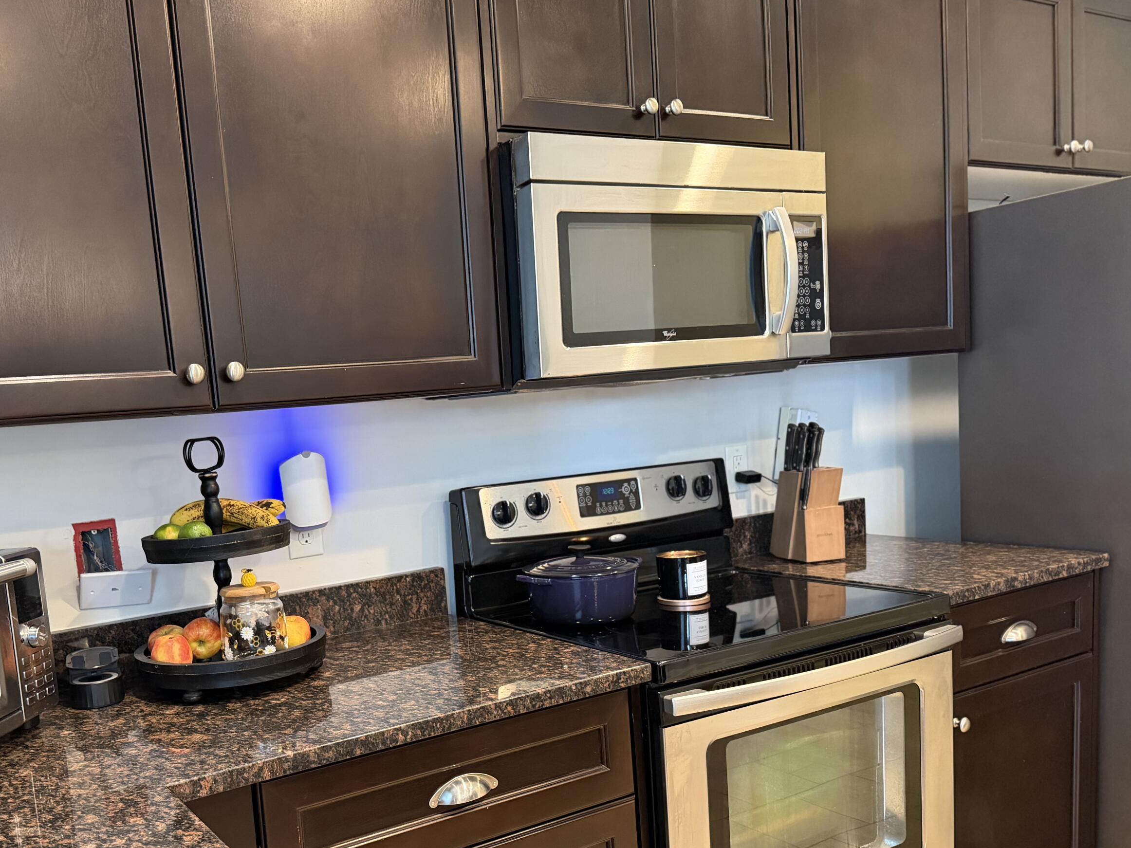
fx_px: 1013
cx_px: 403
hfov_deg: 57.4
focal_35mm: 31
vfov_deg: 45.0
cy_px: 544
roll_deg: +4.6
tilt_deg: -6.4
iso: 800
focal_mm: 6.76
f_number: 1.78
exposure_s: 1/60
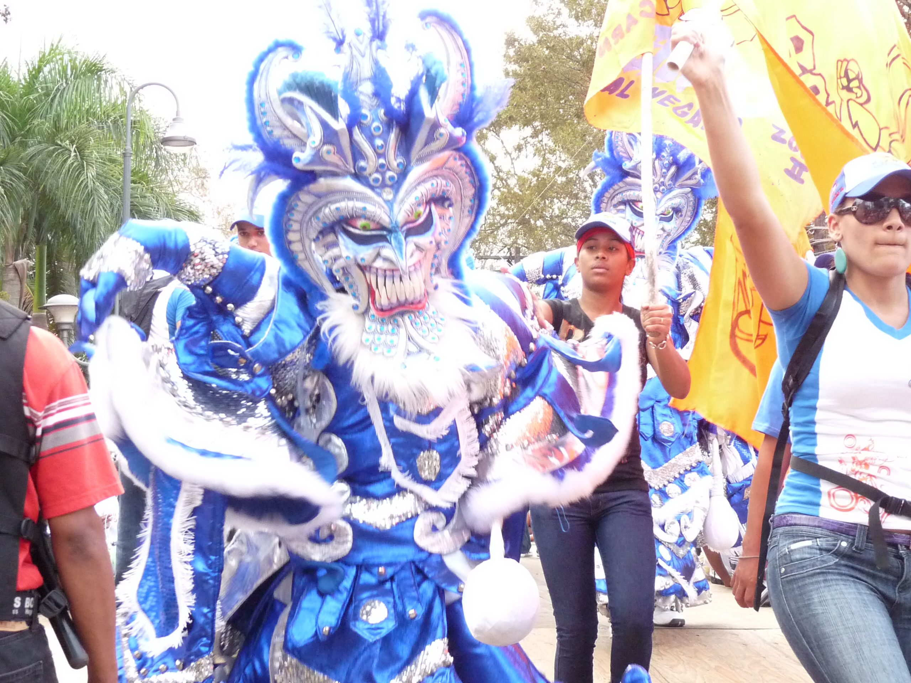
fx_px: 1579
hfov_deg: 32.2
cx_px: 456
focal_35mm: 60
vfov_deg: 24.4
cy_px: 342
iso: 400
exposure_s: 1/160
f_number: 3
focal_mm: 7.4
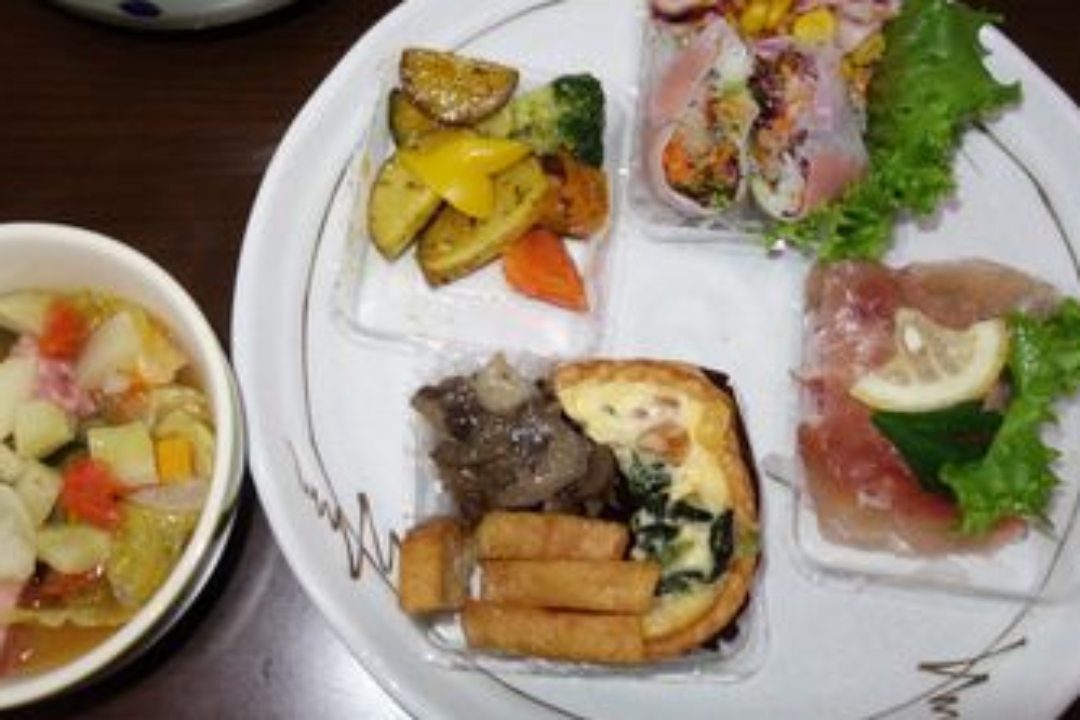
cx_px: 435
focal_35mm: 42
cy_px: 203
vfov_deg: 31.5
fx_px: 1260
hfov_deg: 46.2
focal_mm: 10.4
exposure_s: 1/30
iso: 125
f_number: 1.8
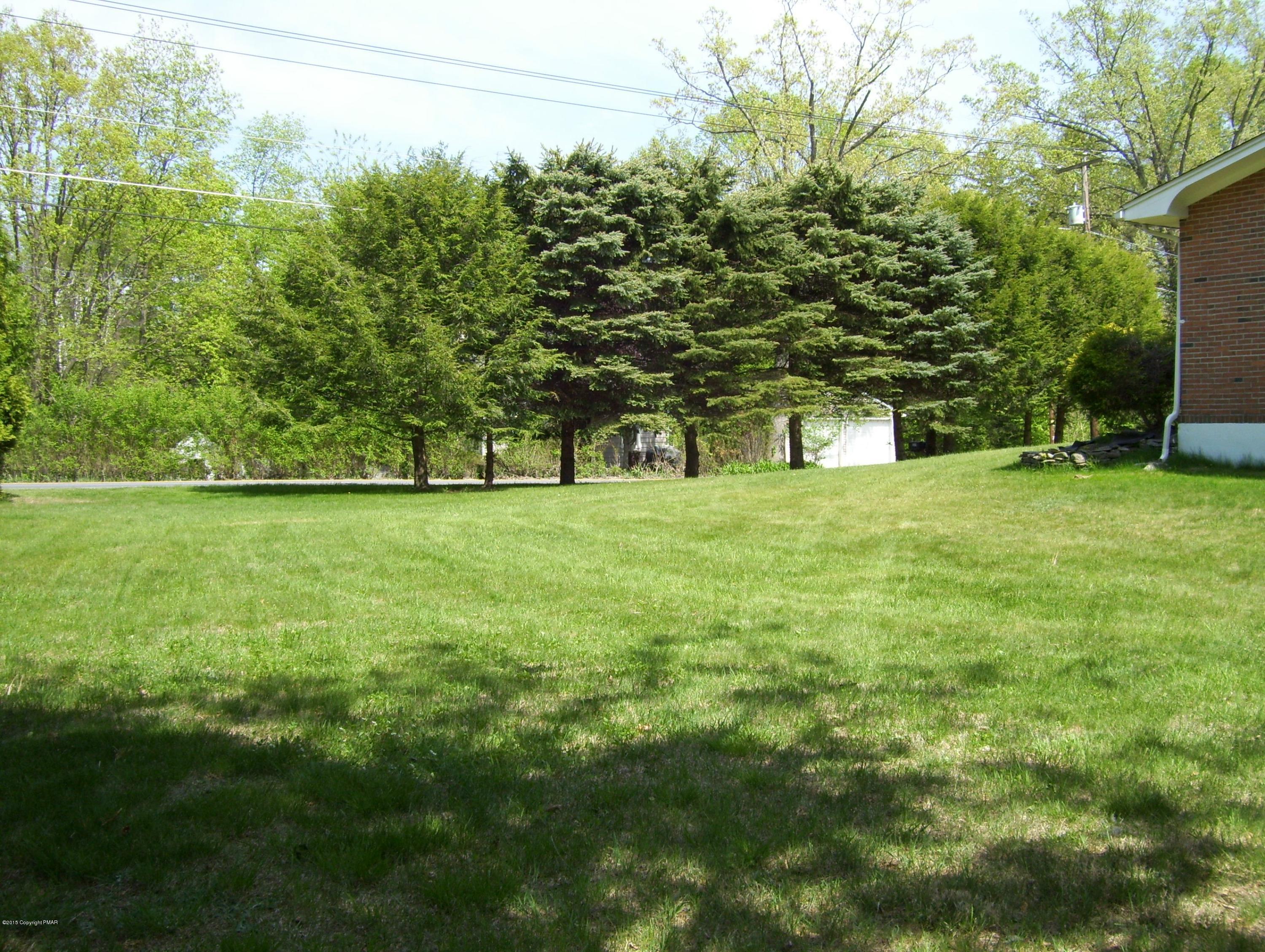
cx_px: 632
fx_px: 1317
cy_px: 476
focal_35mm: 36
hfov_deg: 51.3
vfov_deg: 39.7
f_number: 4.8
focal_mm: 6
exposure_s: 1/250
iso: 80
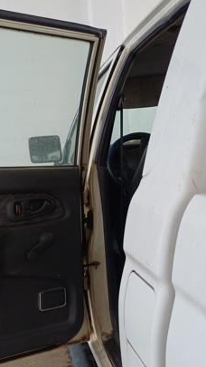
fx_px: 417
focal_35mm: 43
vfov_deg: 47.3
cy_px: 192
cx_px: 74
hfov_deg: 27.6
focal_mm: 4.65
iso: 50
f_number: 1.8
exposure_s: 1/238
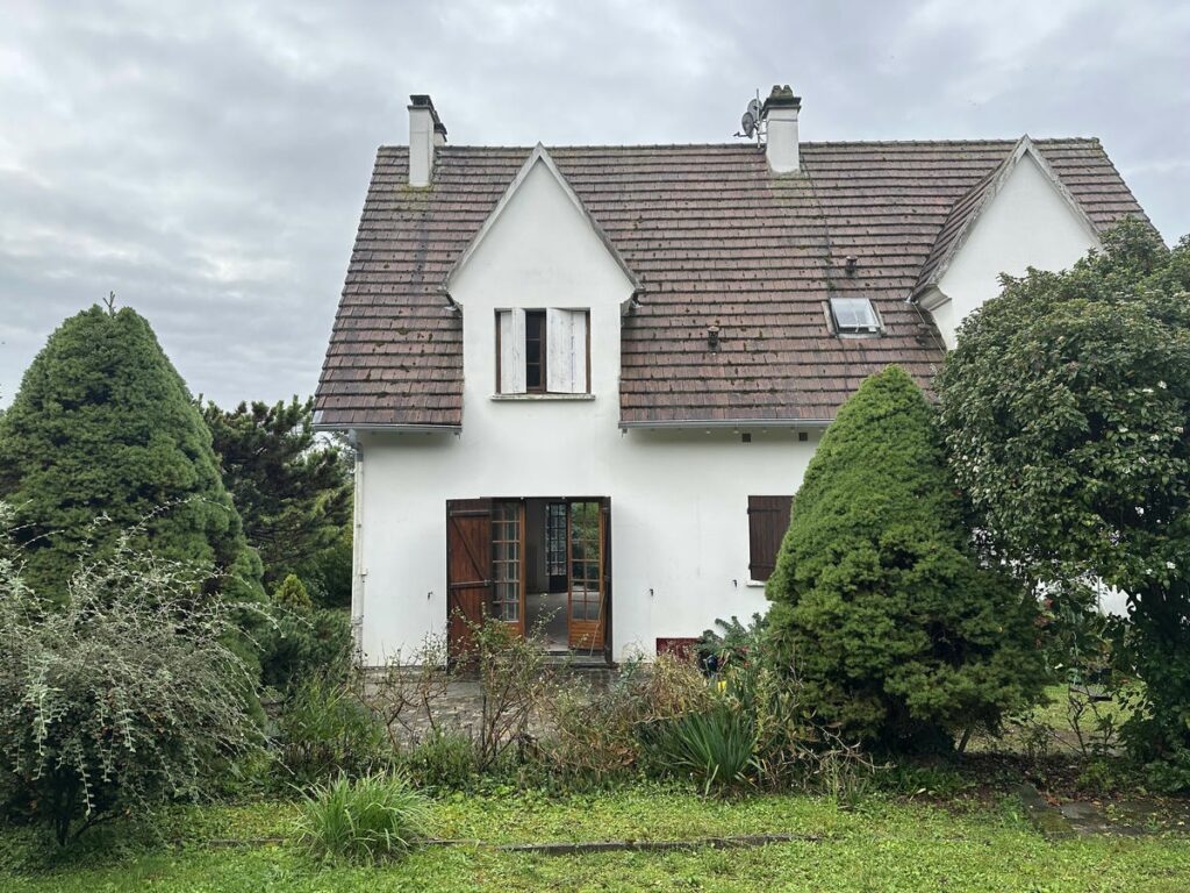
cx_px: 595
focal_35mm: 24
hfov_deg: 71.6
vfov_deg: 56.8
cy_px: 446
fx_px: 825
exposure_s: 1/927
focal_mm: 6.86
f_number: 1.78
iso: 80
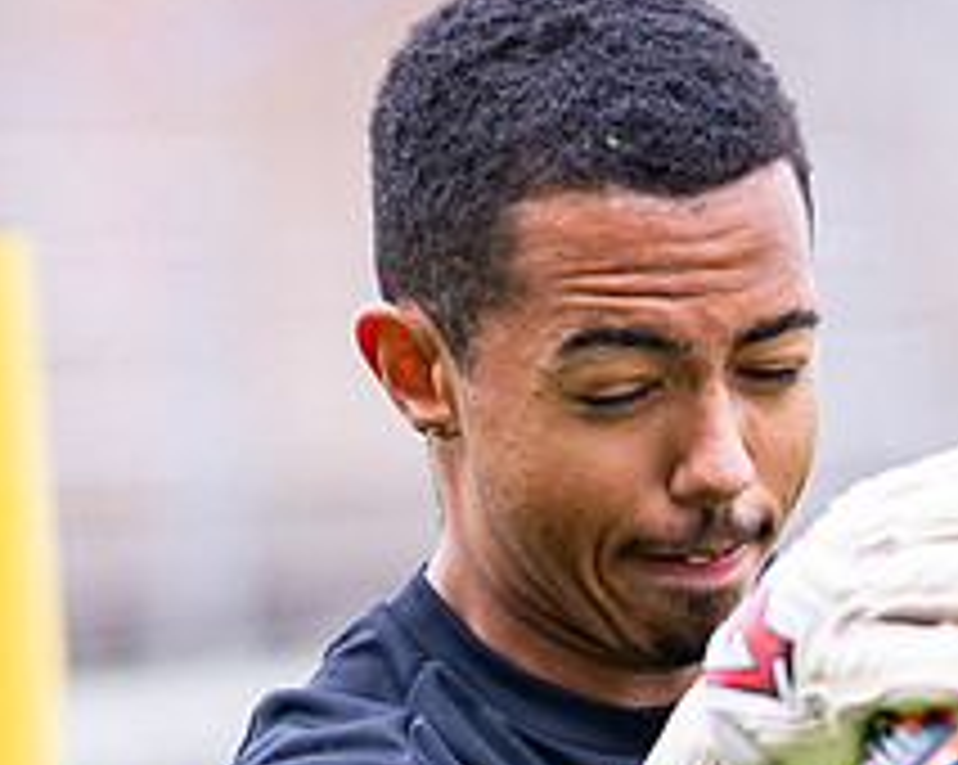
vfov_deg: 2.4
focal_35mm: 631
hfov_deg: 3.1
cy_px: 824
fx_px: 17874
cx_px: 984
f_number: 2.2
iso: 640
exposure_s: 1/2000
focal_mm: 135
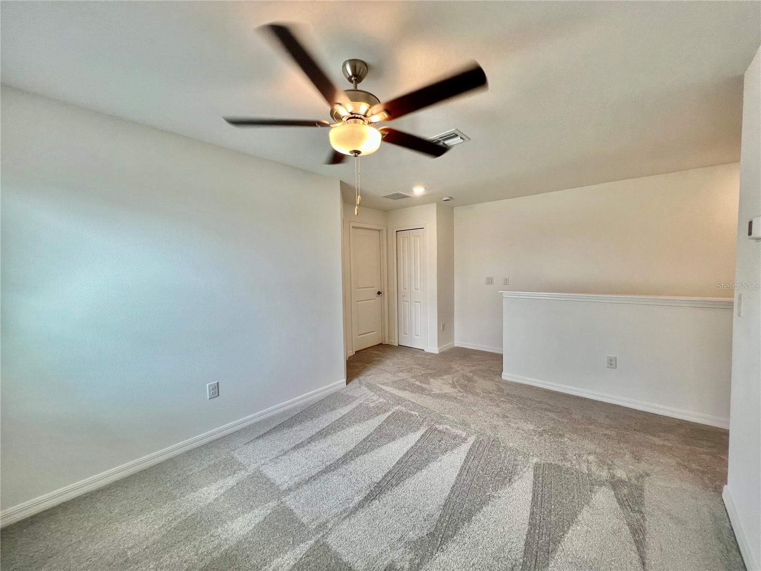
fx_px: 286
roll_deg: +1.2
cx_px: 380
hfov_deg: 106.2
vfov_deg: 89.9
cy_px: 286
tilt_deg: -3.3
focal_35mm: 13
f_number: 1.8
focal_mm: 1.57
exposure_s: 1/120
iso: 80
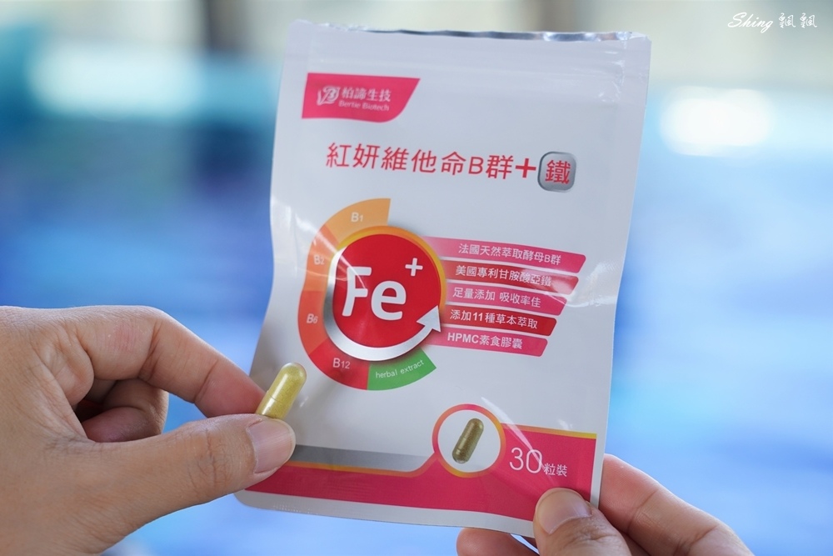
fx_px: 2129
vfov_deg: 14.9
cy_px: 278
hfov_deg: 22.1
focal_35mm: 92
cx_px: 416
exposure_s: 1/100
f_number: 5.6
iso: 125
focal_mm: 92
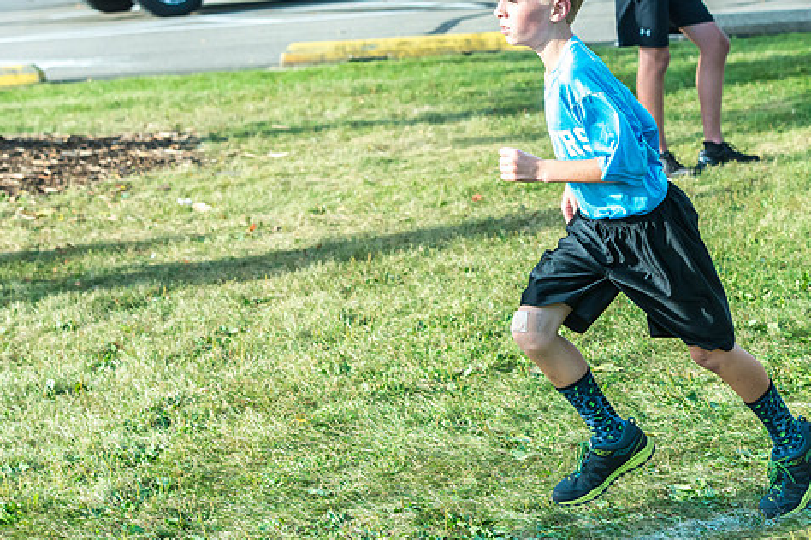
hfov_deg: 17.5
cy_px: 196
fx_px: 2636
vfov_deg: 11.7
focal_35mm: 117
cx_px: 492
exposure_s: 1/3200
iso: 2000
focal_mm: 86
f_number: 6.3
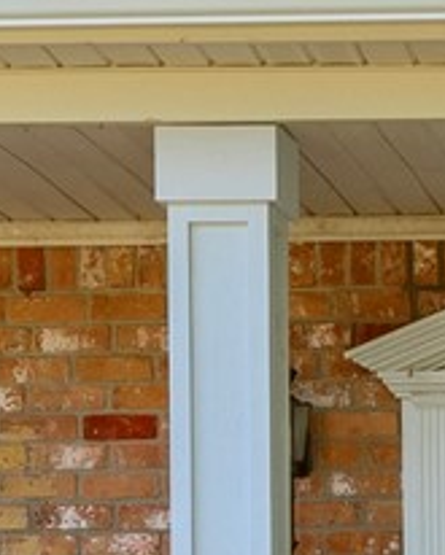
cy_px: 765
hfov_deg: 8.4
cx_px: 763
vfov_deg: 10.5
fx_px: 2928
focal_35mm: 178
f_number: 13
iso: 125
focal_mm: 18
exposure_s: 1/40
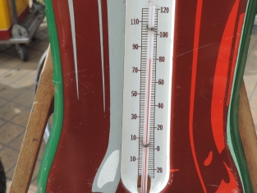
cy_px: 10
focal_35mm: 46
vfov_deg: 29.8
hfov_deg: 41.1
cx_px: 153
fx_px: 342
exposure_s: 1/400
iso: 80
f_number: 3
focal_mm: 4.3
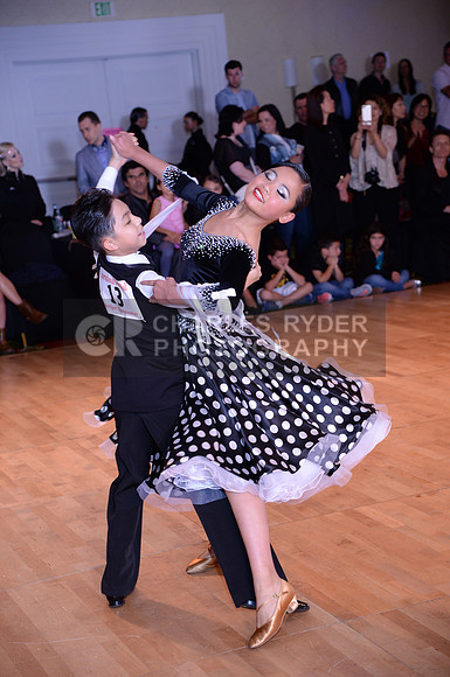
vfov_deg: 28.9
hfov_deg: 19.4
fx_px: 1316
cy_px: 338
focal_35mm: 70
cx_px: 225
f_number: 4.5
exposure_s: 1/250
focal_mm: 70
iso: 1250
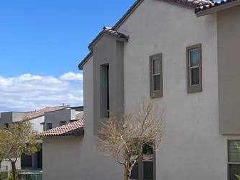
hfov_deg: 24.0
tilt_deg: +1.2
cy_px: 132
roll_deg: +1.1
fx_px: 527
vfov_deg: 19.3
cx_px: 264
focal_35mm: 76
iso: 32
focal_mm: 5.1
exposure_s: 1/4902
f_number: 1.6
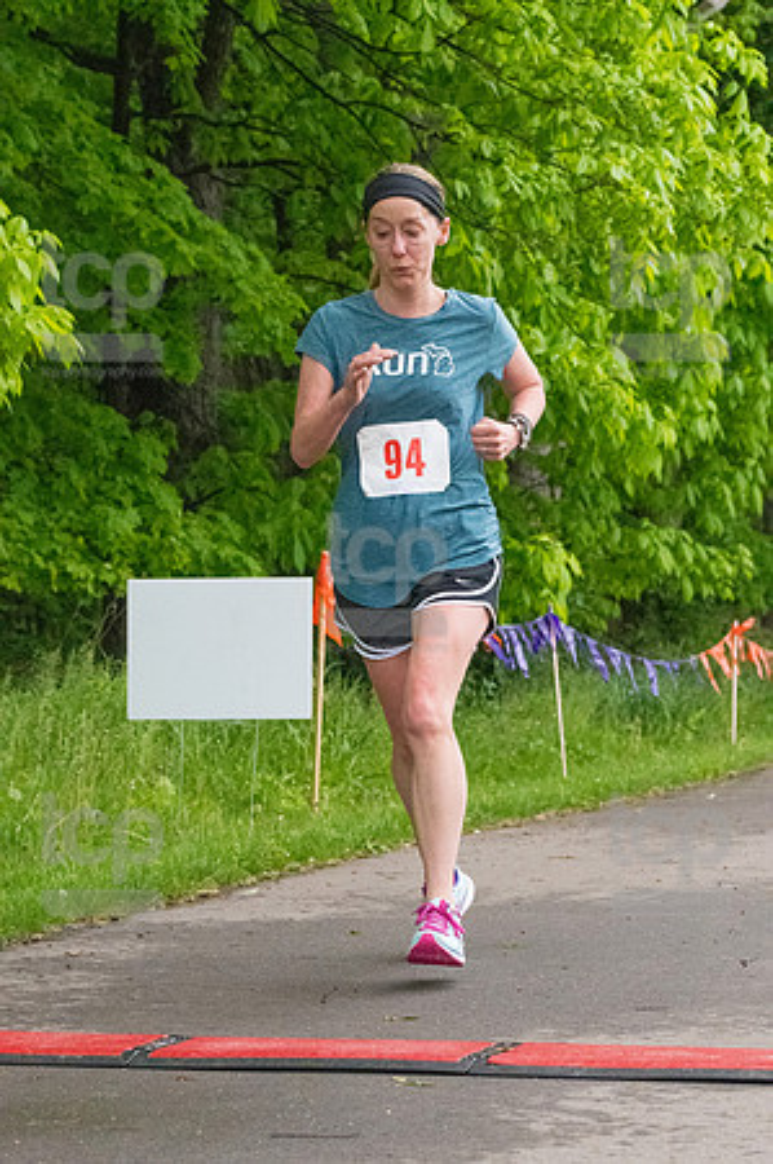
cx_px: 386
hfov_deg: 11.4
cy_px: 582
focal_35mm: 120
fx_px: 3874
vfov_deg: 17.1
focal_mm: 80
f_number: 5.6
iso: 6400
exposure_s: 1/1250
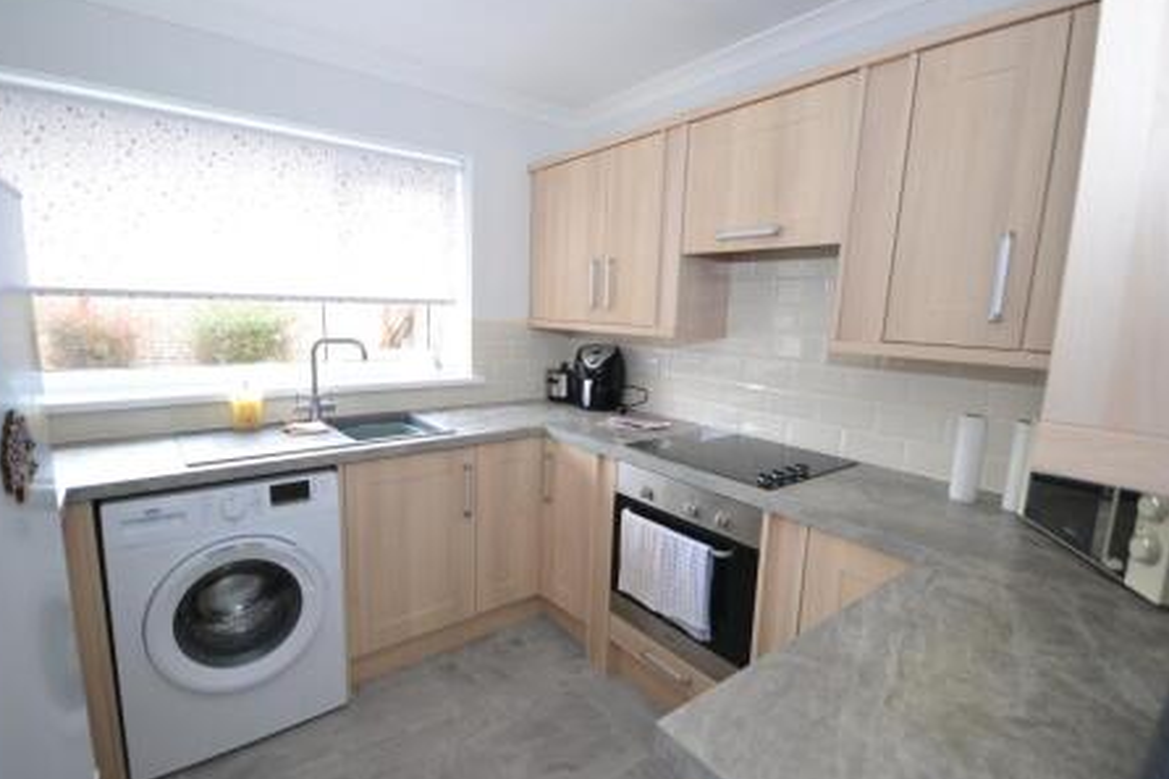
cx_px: 584
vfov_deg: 73.7
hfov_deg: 96.8
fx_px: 519
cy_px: 397
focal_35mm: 16
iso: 1250
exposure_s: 1/60
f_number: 4
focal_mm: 10
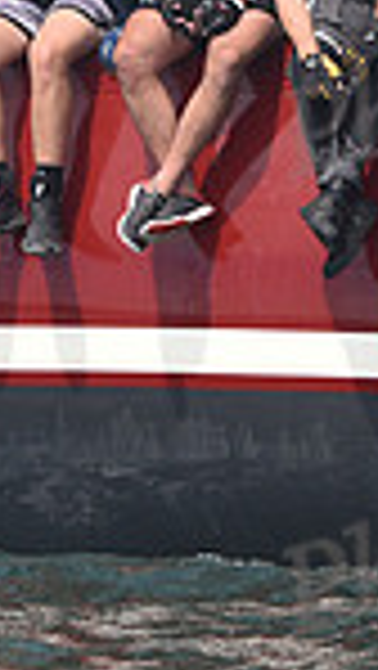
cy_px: -110
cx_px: 54
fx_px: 6173
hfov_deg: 3.5
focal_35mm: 347
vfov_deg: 6.2
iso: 320
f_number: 5
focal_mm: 85
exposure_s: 1/800
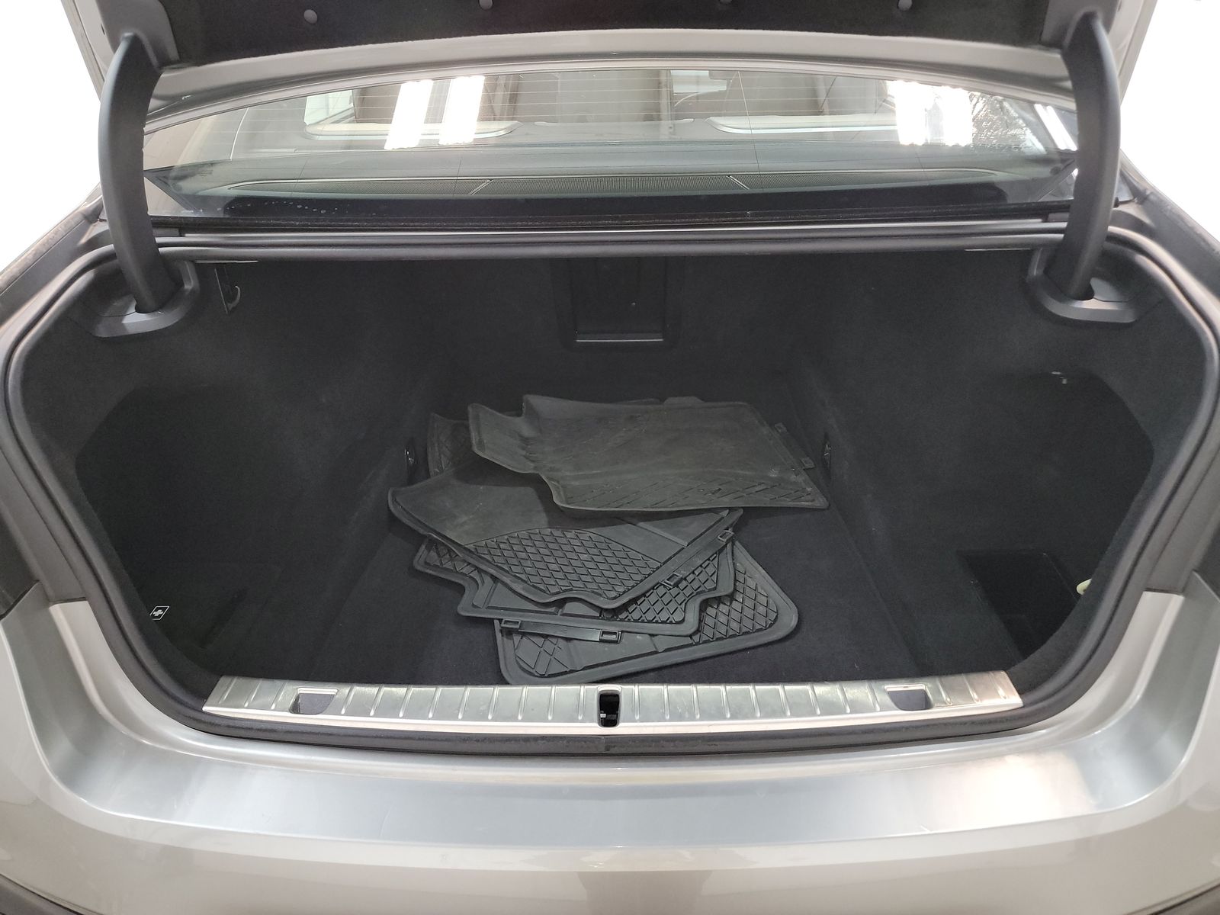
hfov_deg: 71.6
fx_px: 846
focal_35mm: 24
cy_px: 458
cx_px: 610
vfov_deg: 56.8
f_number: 1.8
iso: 1010
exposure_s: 1/59
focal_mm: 6.7
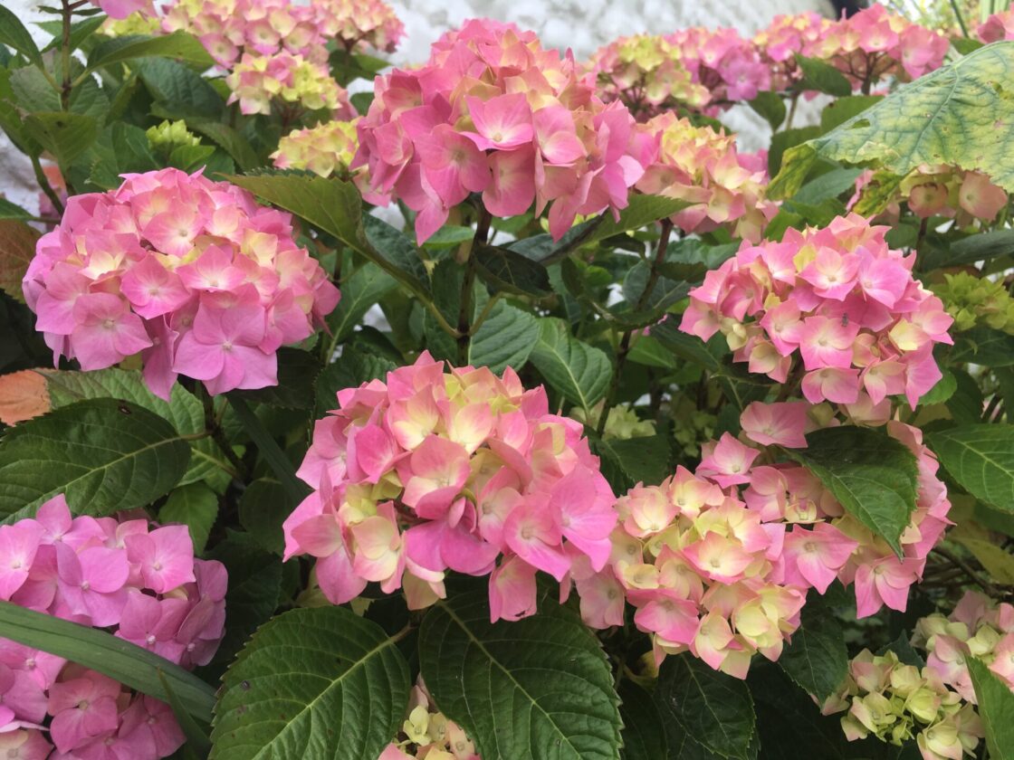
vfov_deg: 48.2
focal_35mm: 29
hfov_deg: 61.7
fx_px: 849
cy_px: 380
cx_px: 507
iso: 25
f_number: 2.2
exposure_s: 1/257
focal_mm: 4.15
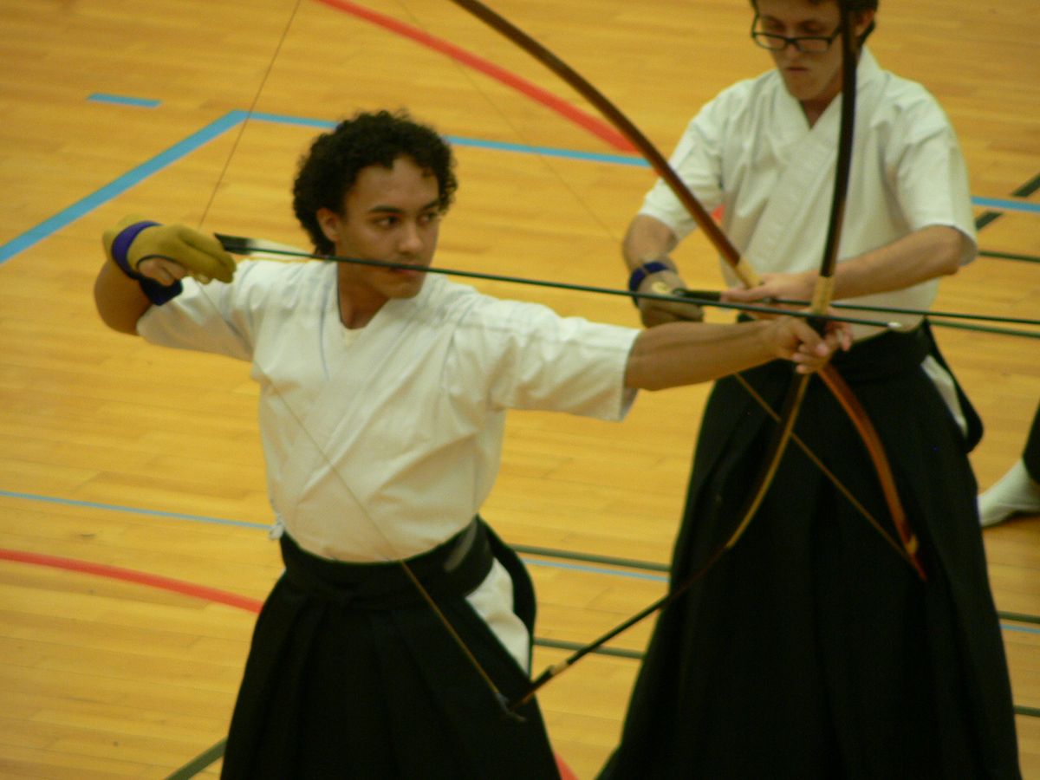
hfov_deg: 4.6
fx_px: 12979
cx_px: 520
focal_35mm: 432
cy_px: 390
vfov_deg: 3.4
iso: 150
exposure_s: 1/30
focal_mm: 72
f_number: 3.3
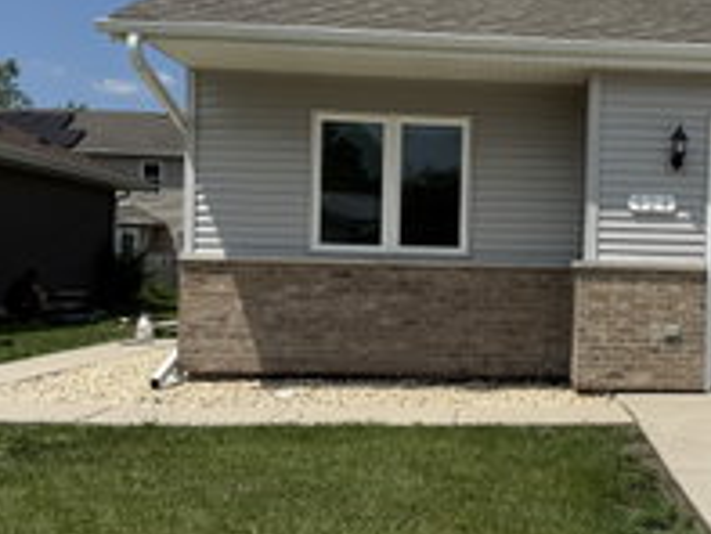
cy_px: 281
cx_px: 590
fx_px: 1069
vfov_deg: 28.1
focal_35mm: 52
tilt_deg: +0.3
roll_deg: -2.4
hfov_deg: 35.4
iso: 80
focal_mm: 6.76
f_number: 1.78
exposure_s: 1/9091
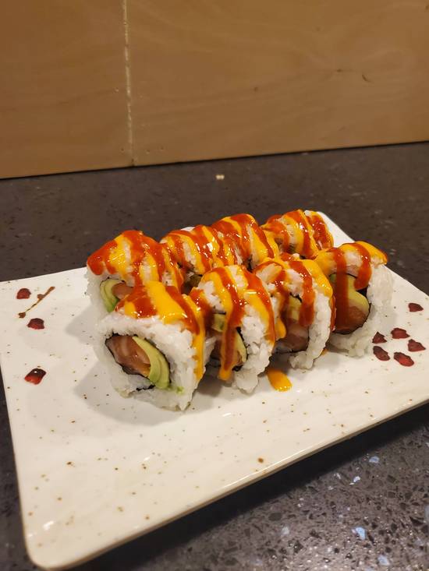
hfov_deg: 53.1
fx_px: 430
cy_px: 286
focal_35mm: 26
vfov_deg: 67.3
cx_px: 214
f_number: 1.5
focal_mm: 4.3
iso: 200
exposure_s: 1/39
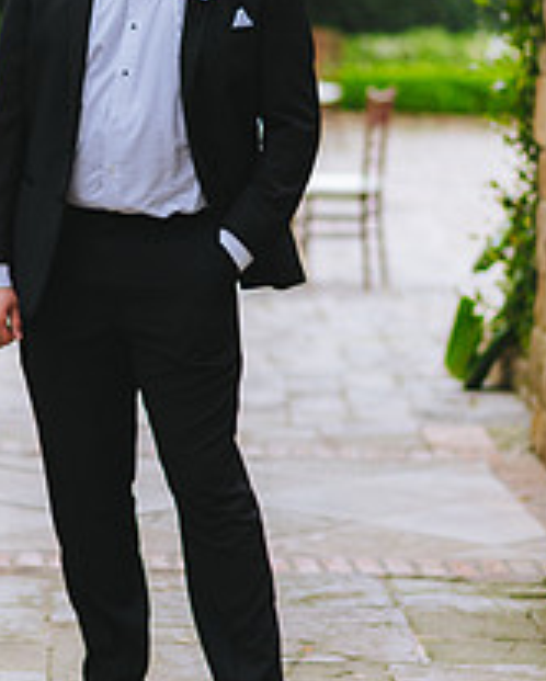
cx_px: 109
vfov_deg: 11.1
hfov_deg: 8.9
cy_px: 194
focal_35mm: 173
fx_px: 3489
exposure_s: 1/1600
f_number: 2
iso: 400
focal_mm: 85
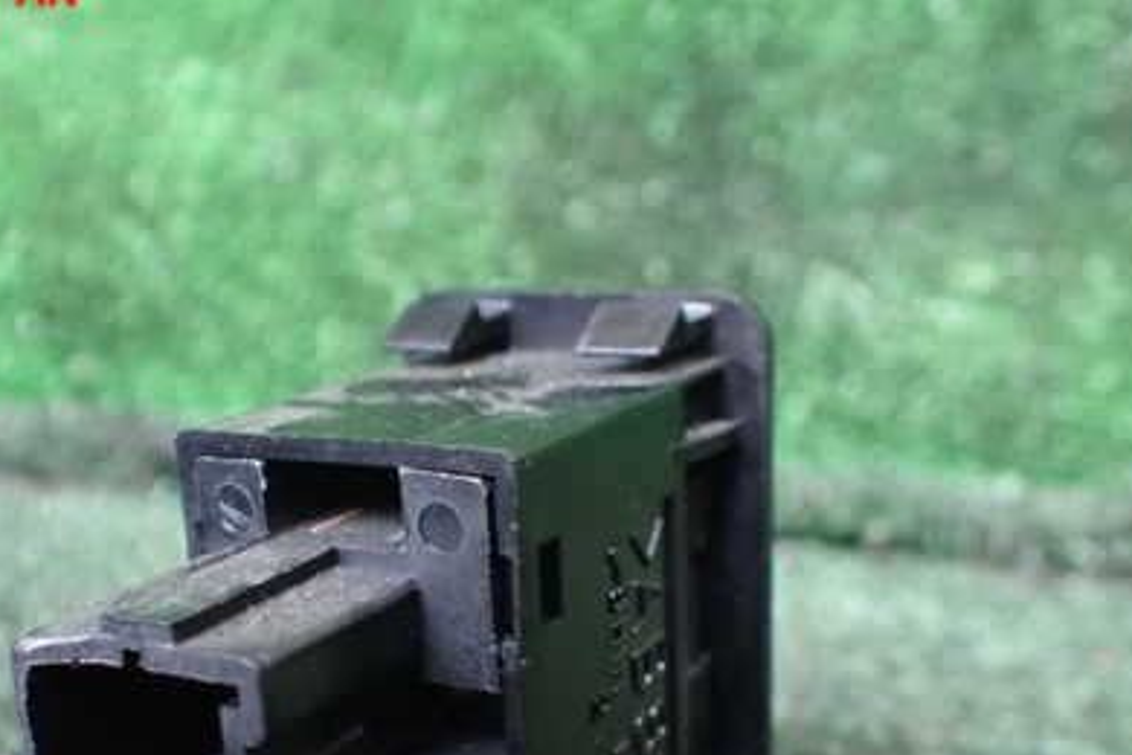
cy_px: 604
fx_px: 1509
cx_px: 421
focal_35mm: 48
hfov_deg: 40.8
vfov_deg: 27.5
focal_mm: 5.4
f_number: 2.3
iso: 1250
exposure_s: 1/30
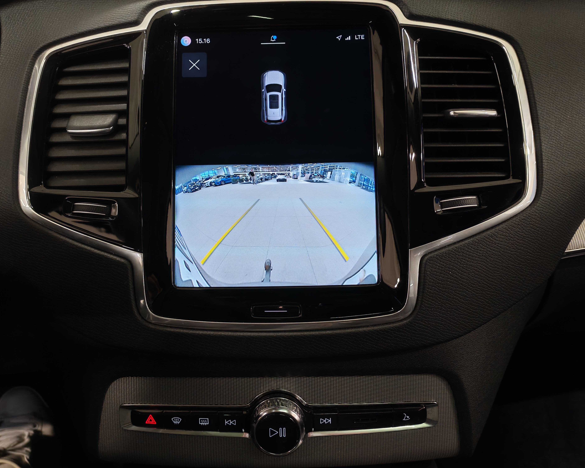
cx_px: 281
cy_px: 231
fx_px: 571
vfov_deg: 44.5
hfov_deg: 54.2
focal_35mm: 33
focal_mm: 6.12
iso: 809
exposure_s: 1/50
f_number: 1.9
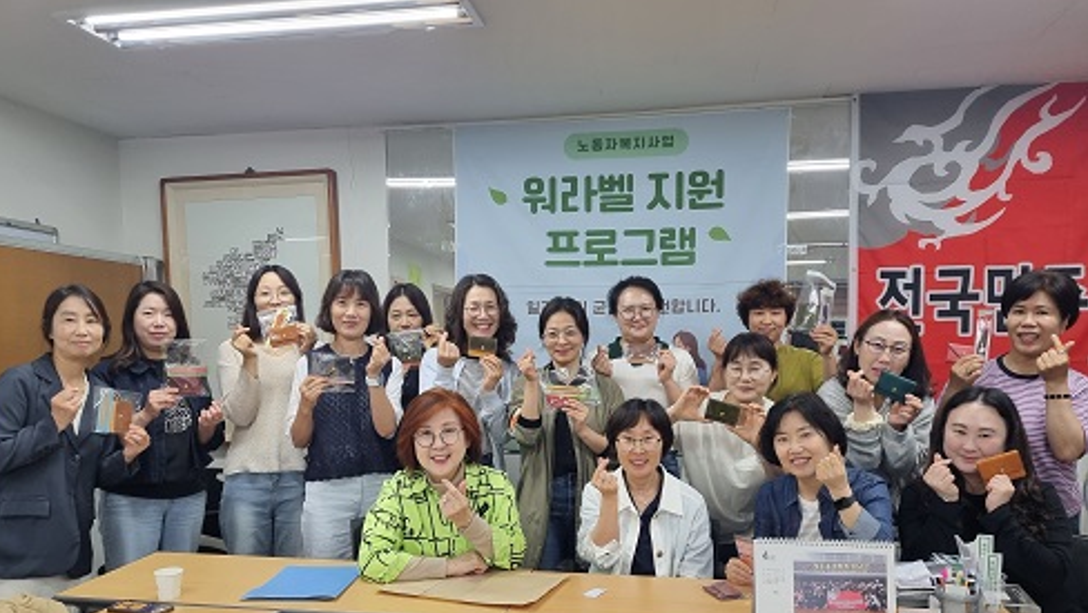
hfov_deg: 66.0
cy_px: 411
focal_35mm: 29
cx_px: 533
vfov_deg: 39.7
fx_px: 837
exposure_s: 1/120
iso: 200
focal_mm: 5.4
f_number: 1.8
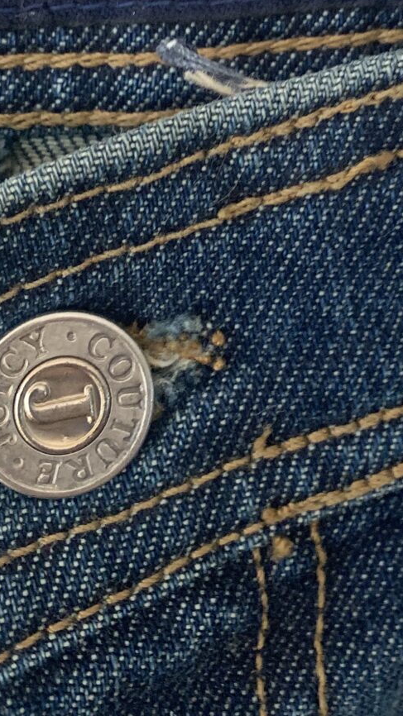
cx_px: 381
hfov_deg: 17.6
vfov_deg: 28.9
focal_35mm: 67
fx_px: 1273
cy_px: -45
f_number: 1.8
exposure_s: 1/60
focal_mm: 4.25
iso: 100
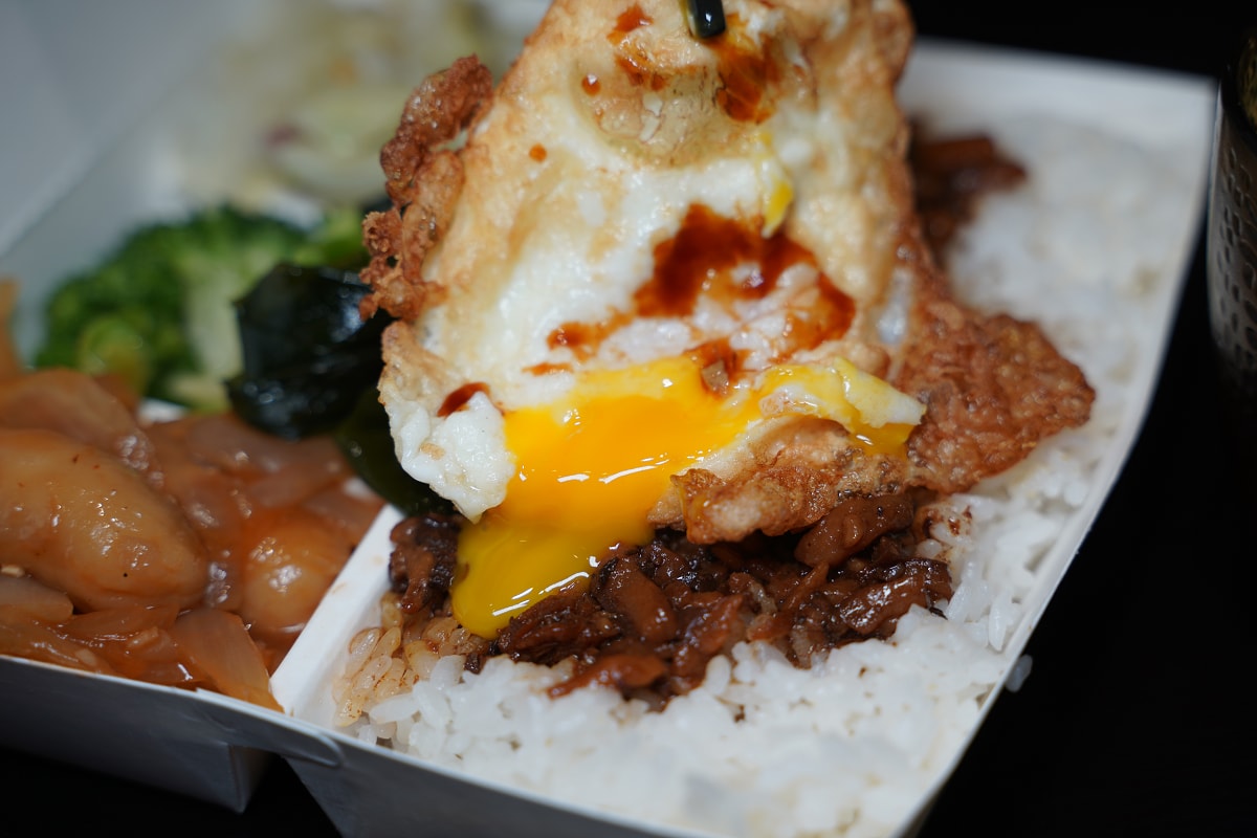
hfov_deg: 27.0
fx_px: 2619
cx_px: 628
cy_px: 419
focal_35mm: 75
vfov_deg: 18.2
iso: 125
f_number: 4
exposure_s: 1/80
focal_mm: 75
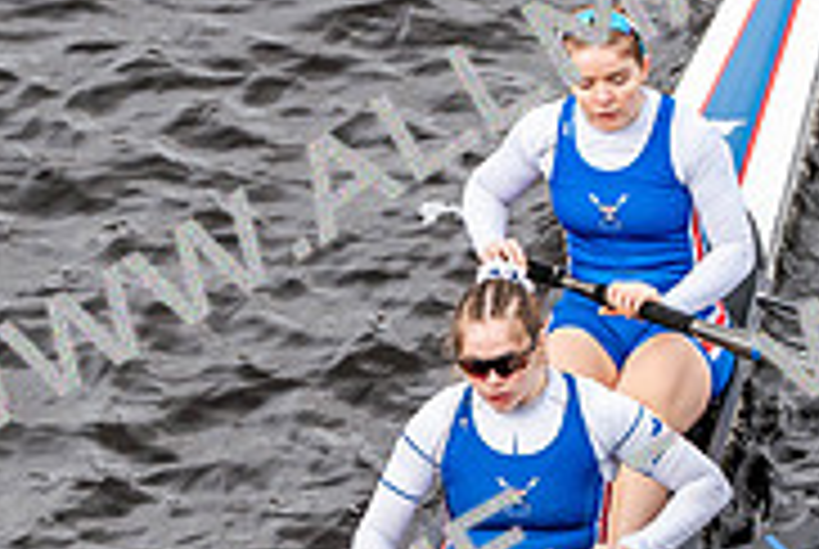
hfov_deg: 3.2
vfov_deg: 2.2
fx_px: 14492
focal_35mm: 636
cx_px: 423
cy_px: 475
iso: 400
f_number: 2.8
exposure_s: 1/2000
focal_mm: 200
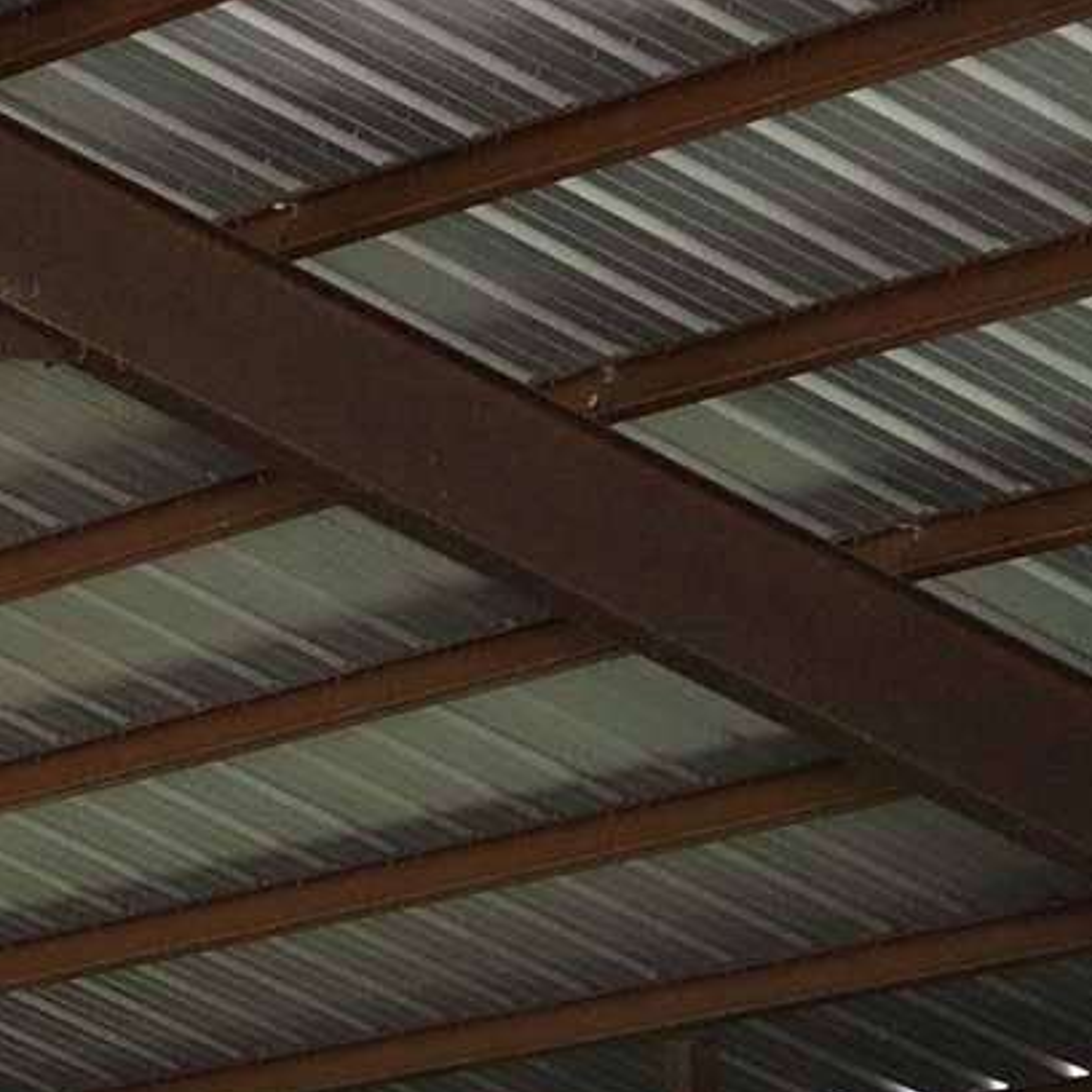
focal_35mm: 224
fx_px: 7995
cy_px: 2200
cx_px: -2058
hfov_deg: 7.1
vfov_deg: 7.5
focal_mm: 35
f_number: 2.8
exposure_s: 1/125
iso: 800
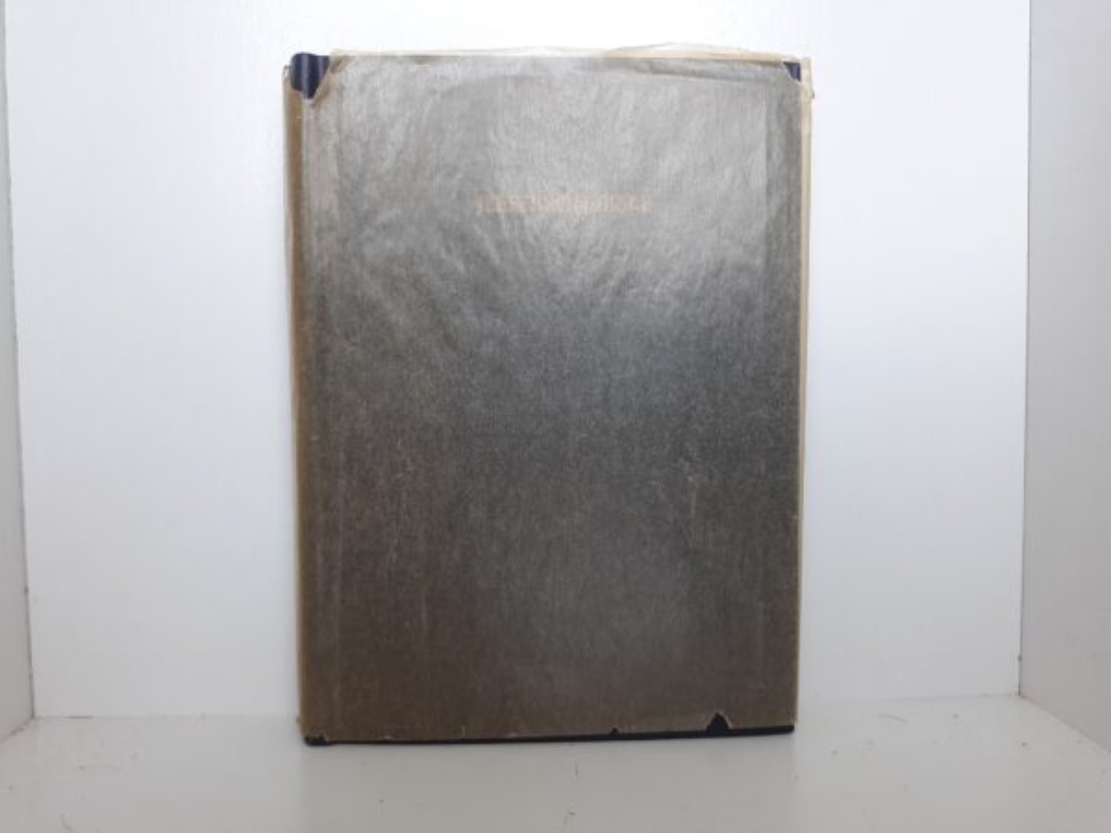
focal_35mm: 28
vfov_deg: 49.7
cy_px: 416
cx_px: 556
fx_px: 899
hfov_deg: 63.4
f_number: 1.7
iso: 50
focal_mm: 3.7
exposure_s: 1/40
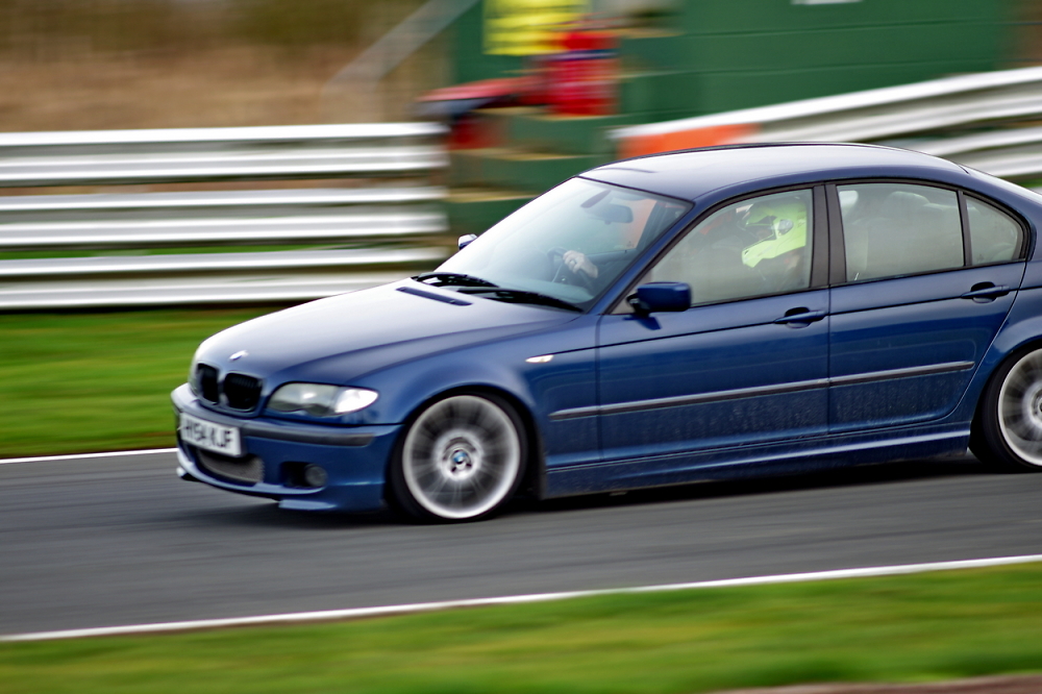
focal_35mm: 300
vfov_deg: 4.6
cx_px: 521
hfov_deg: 6.9
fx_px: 8680
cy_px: 347
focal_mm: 200
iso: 100
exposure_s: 1/80
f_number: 2.8
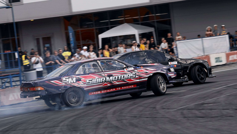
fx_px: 1263
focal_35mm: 201
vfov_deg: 6.0
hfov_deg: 10.7
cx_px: 137
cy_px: 73
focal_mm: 85
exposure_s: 1/125
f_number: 9
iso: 100
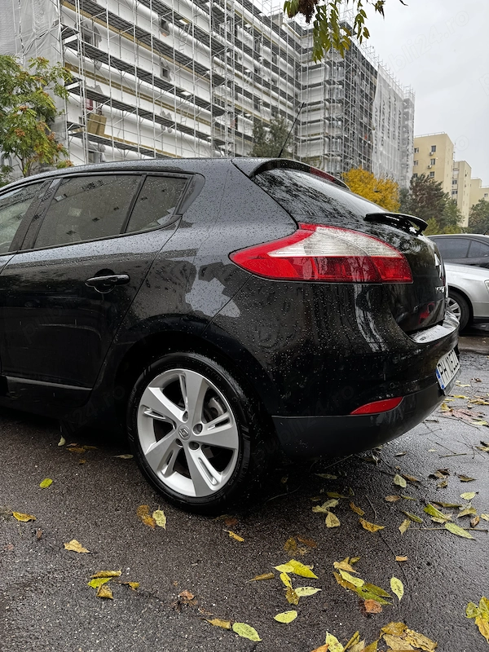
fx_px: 452
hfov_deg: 56.8
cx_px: 244
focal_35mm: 24
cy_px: 326
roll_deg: +0.2
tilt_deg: -7.6
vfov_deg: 71.6
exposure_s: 1/387
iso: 80
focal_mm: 6.76
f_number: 1.78
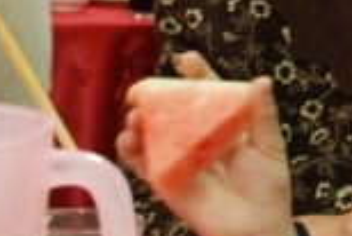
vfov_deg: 7.5
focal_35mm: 181
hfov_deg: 10.2
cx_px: 787
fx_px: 1771
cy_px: -41
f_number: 5.6
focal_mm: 26
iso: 1000
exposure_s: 1/10
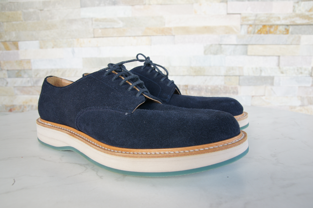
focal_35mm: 26
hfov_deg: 70.5
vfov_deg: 50.4
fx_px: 222
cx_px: 156
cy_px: 104
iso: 200
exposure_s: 1/50
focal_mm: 17
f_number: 5.6
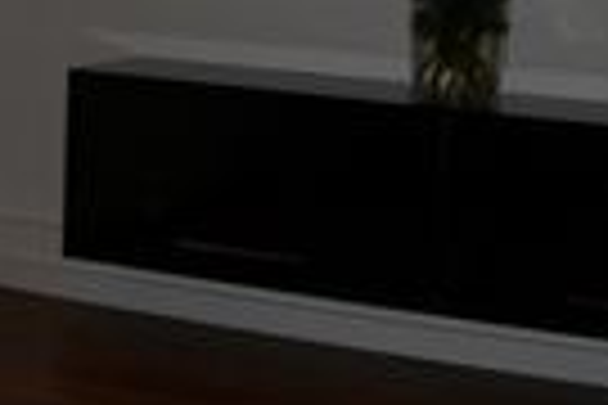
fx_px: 1672
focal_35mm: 99
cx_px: 315
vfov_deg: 13.6
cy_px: -36
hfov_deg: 20.6
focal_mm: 5.8
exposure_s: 1/60
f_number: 4.3
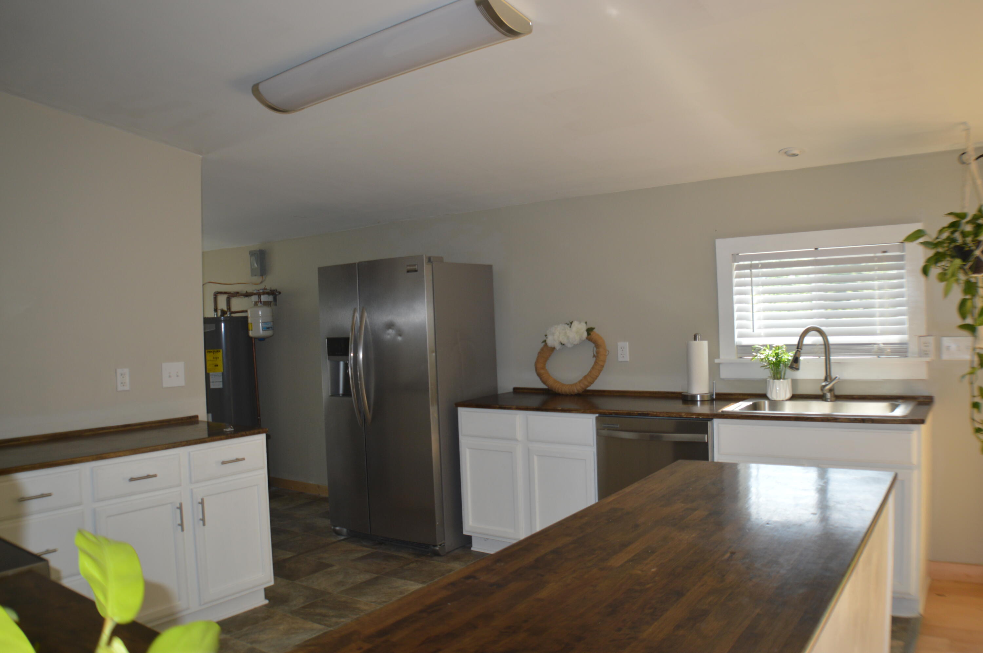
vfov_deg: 36.8
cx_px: 492
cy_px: 326
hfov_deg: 53.2
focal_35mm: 36
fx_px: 982
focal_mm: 24
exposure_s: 1/125
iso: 220
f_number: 4
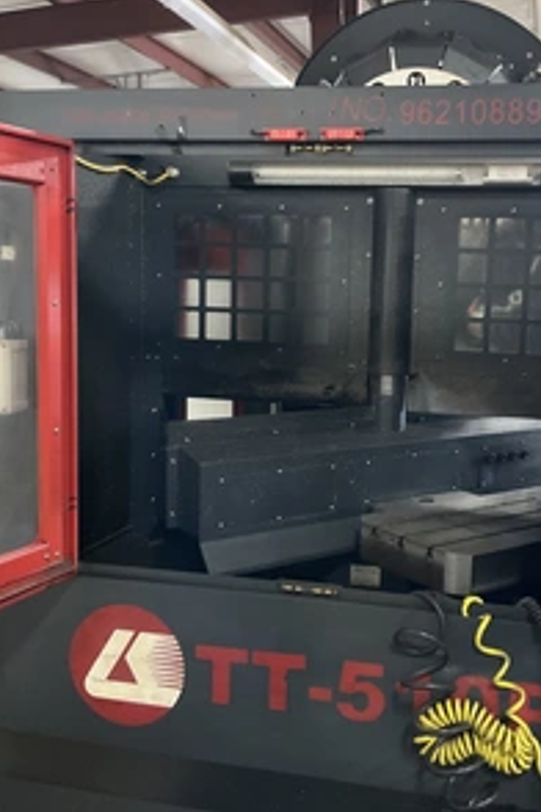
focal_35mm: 41
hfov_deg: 32.3
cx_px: 370
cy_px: 400
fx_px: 924
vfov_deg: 47.4
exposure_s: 1/30
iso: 320
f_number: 1.8
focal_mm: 3
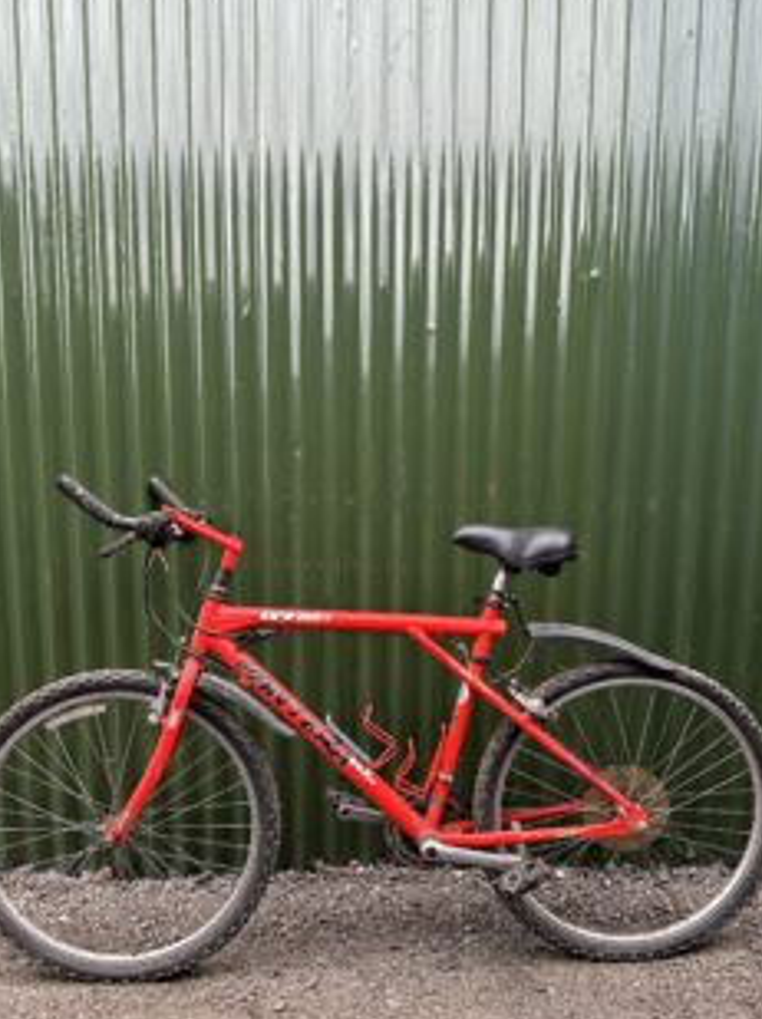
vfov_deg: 63.3
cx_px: 376
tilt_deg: -8.0
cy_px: 571
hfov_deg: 49.7
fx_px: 824
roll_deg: -0.8
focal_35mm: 28
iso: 80
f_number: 1.78
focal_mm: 6.86
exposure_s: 1/376
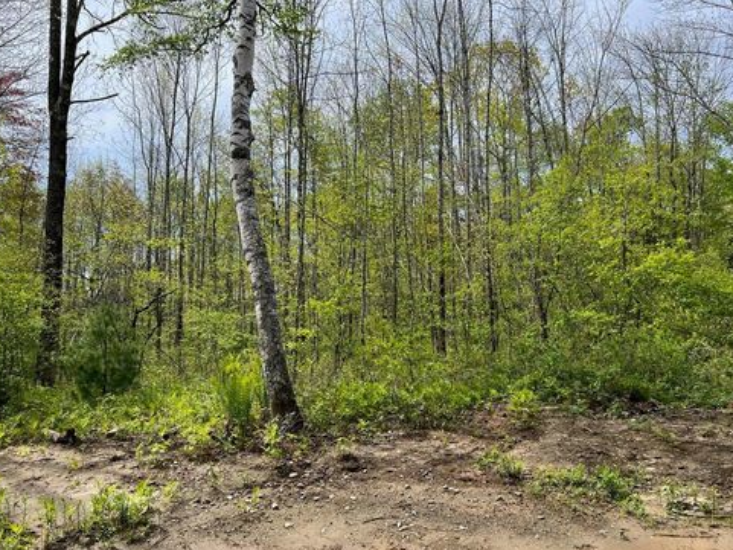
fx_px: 572
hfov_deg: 65.3
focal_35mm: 27
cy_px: 284
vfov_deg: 51.4
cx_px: 361
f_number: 1.5
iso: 50
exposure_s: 1/2208
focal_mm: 5.7
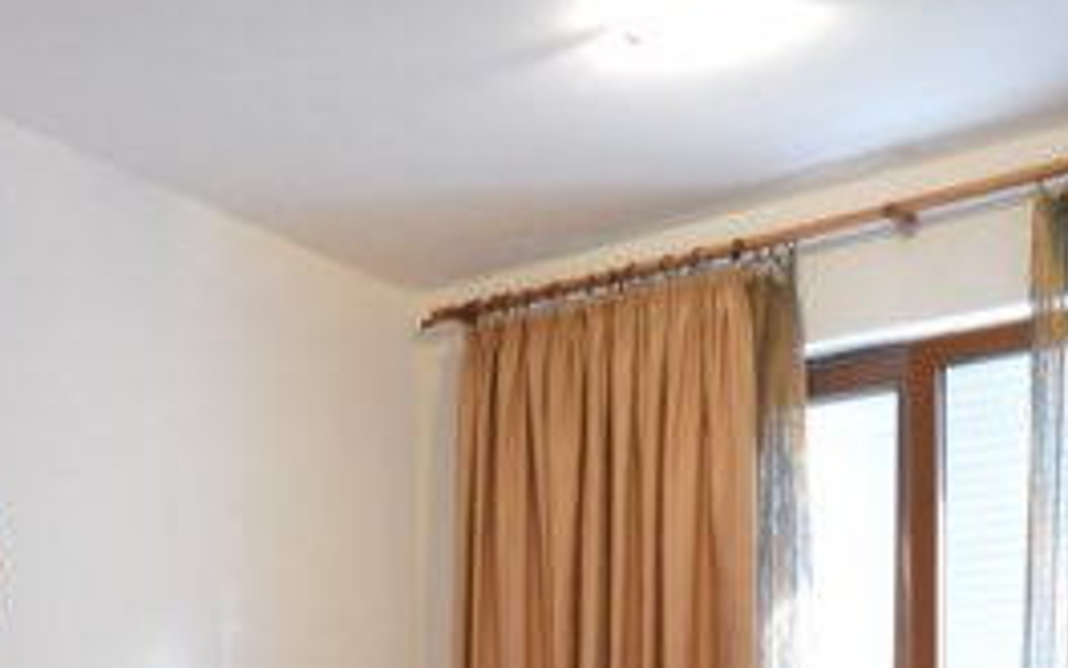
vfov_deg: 21.4
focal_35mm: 52
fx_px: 1514
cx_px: -40
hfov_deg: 34.7
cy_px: 968
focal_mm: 10
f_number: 3.5
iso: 1800
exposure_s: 1/60
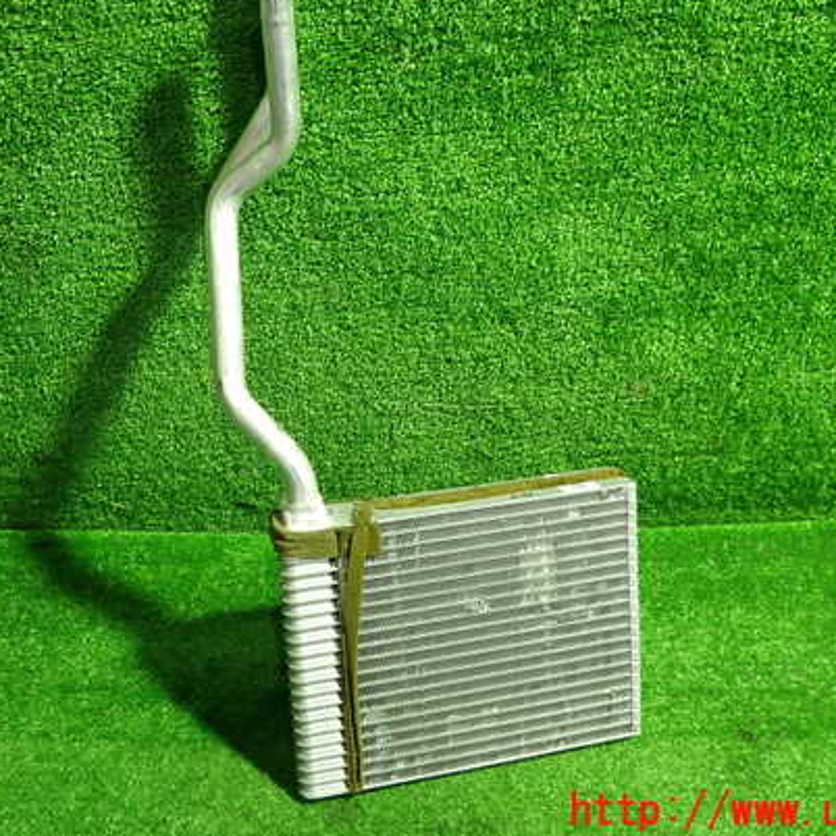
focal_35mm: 33
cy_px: 370
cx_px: 416
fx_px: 902
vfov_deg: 49.6
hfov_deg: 49.7
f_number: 2
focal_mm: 4.5
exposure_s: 1/30
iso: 320
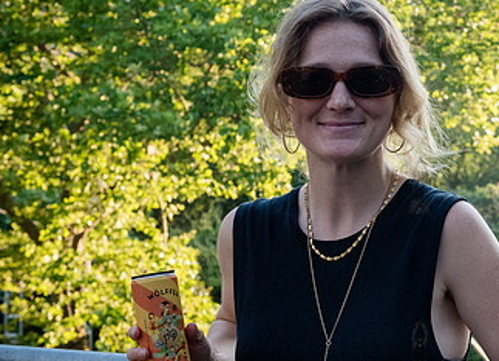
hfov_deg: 24.1
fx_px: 1139
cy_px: 186
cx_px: 443
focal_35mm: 80
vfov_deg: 18.0
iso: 2000
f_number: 5.6
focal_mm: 38
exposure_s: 1/800
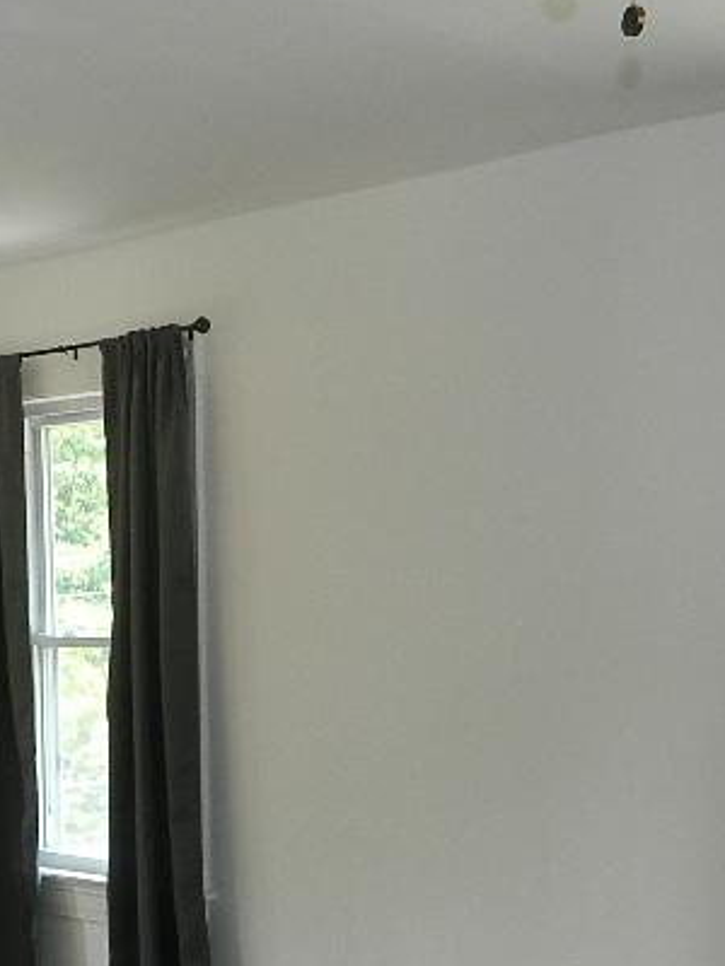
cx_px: 329
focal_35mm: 64
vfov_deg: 29.1
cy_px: 857
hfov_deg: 22.9
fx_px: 1787
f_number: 3.1
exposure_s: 1/30
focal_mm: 4.5
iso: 80
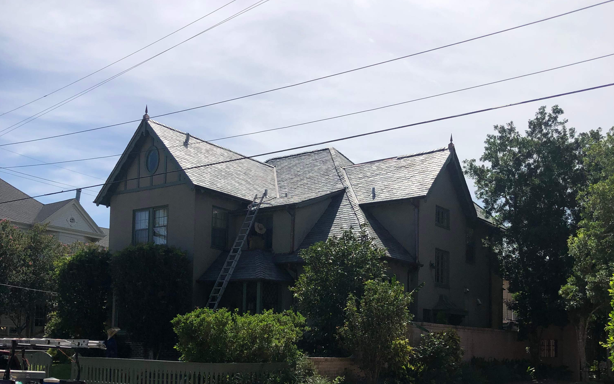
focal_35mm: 40
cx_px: 309
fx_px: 669
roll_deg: -1.0
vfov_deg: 31.2
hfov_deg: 49.3
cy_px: 306
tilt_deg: +5.4
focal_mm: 3.99
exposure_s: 1/4425
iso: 25
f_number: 1.8
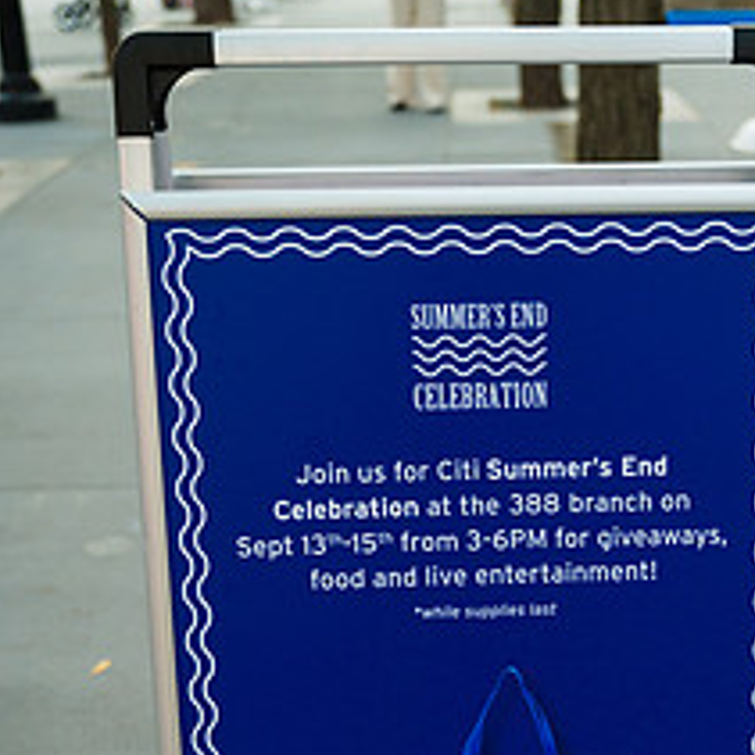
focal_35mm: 58
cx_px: 531
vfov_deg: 29.2
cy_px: 555
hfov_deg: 29.2
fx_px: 1431
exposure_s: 1/640
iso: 800
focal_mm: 32
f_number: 3.2
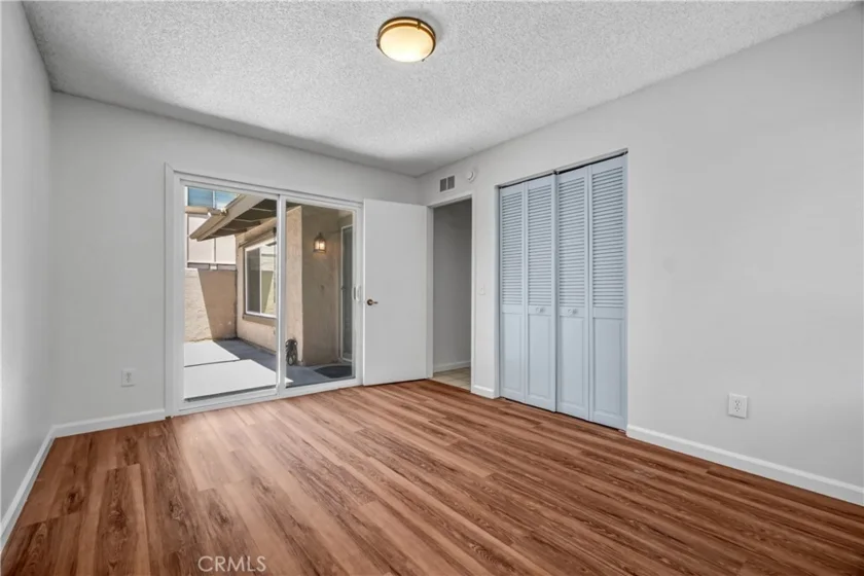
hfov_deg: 100.4
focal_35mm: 15
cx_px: 432
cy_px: 288
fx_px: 360
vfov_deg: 77.3
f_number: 9
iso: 400
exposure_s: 1/15
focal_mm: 10
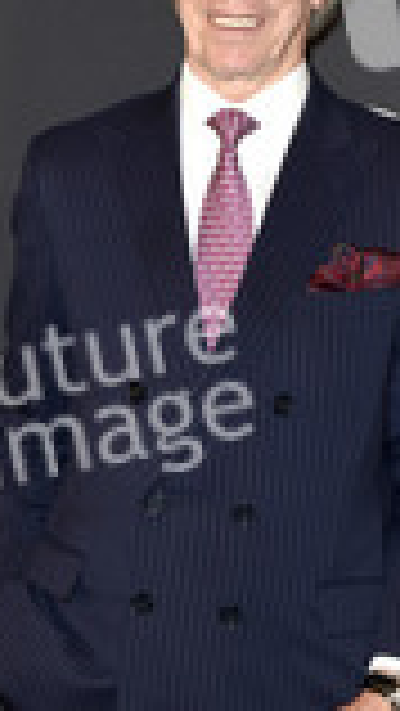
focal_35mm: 127
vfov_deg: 16.7
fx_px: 2392
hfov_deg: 9.6
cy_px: 639
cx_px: 153
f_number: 6.3
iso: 500
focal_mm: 32
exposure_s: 1/160
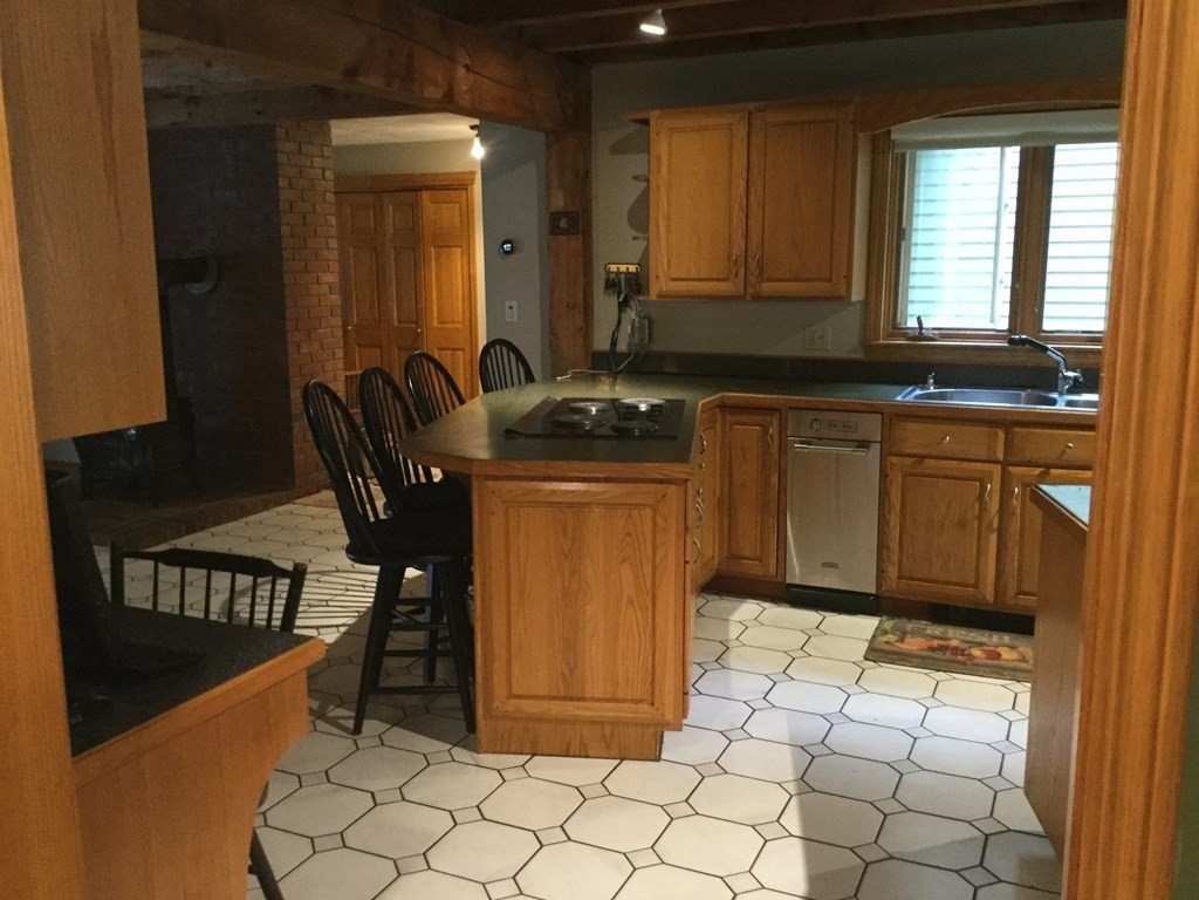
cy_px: 450
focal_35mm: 31
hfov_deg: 58.4
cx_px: 600
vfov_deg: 45.4
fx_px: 1074
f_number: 2.4
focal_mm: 3.3
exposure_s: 1/24
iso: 200
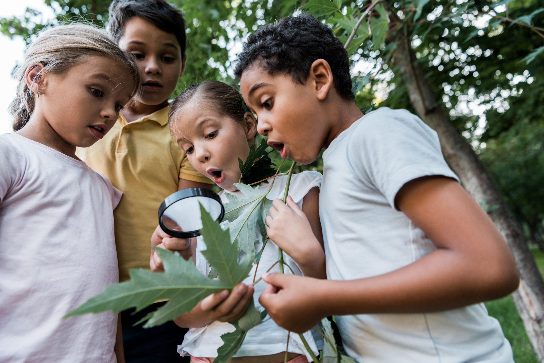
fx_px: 363
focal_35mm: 24
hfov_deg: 73.7
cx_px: 272
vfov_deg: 53.2
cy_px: 182
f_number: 3.2
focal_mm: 24
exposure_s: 1/125
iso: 250
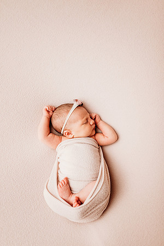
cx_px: 82
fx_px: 164
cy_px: 123
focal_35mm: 24
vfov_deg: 73.7
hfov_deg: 53.1
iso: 100
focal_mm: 24
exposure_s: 1/200
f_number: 2.2
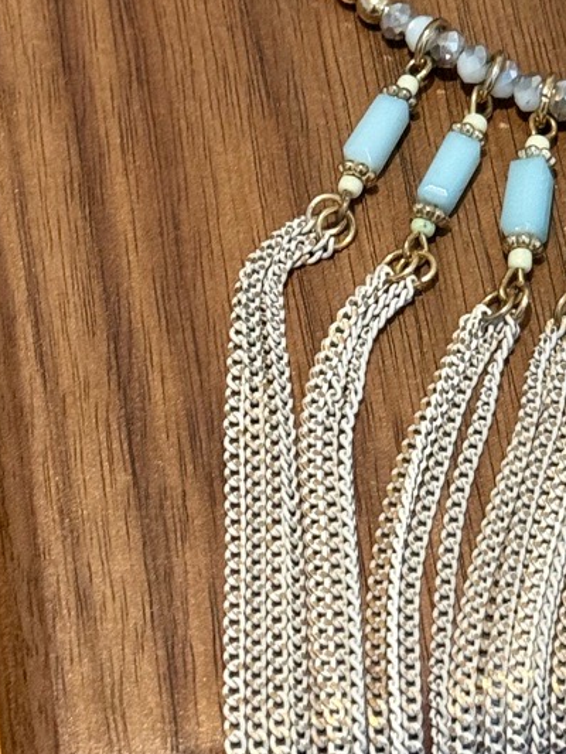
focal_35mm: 144
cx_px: 454
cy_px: 14
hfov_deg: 10.3
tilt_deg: -56.5
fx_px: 3138
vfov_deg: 13.5
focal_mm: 6.76
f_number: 1.78
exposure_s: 1/35
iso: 500
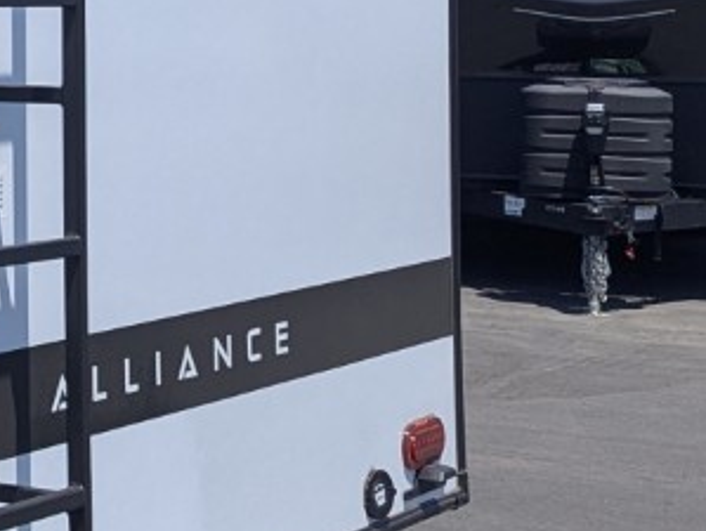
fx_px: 2287
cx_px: -658
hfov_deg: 14.8
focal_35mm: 112
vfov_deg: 13.1
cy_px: -17
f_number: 1.85
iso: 46
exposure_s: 1/2358
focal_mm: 6.81
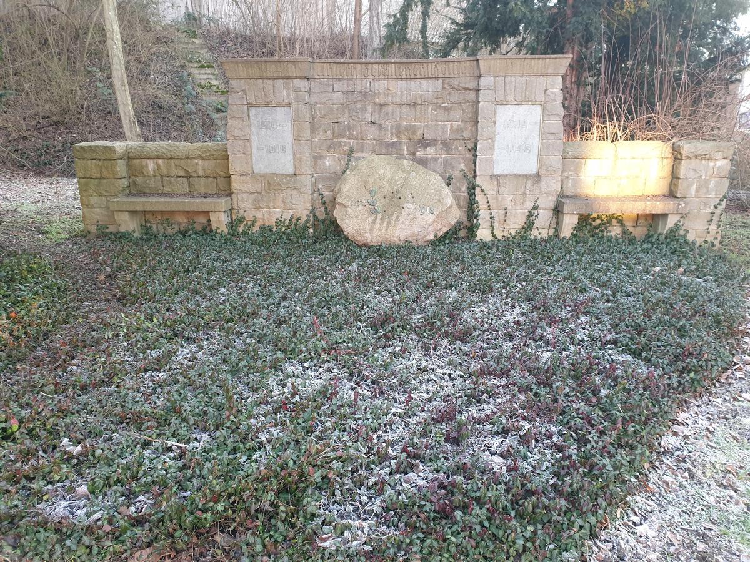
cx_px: 375
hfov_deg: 67.3
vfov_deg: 53.1
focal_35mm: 26
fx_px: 563
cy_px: 281
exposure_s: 1/50
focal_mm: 4.3
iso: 100
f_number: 2.4
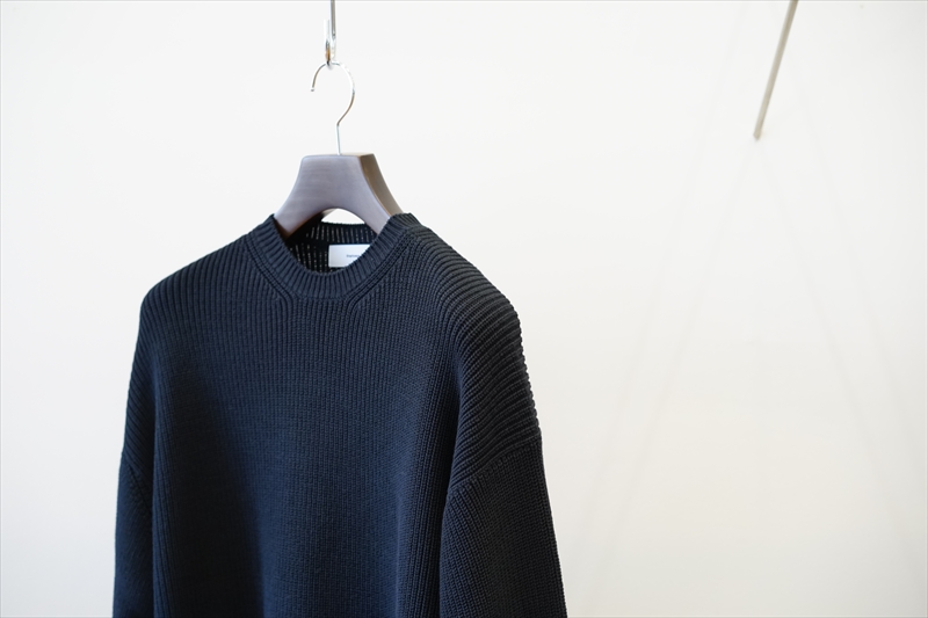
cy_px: 309
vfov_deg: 24.6
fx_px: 1417
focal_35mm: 55
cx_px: 464
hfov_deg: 36.3
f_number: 4
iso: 1000
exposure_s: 1/60
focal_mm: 55
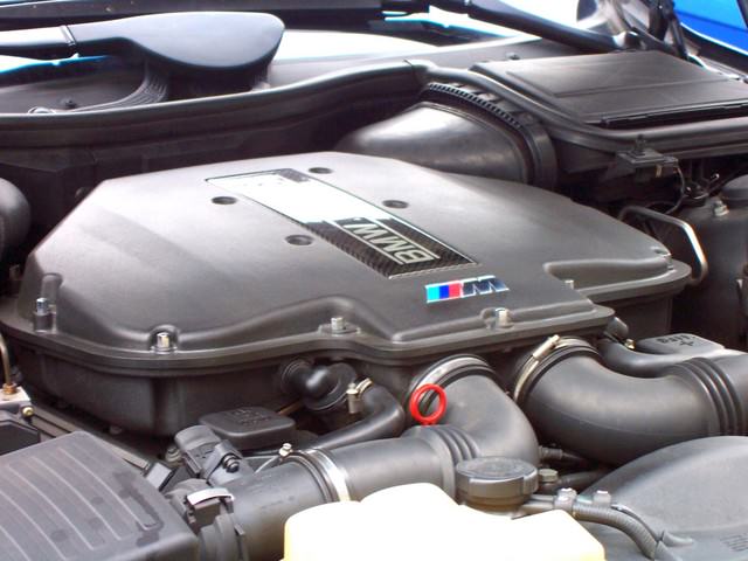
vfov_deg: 10.2
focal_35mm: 146
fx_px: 3155
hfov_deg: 13.5
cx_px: 374
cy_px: 280
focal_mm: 25.1
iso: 140
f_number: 4.8
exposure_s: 1/60
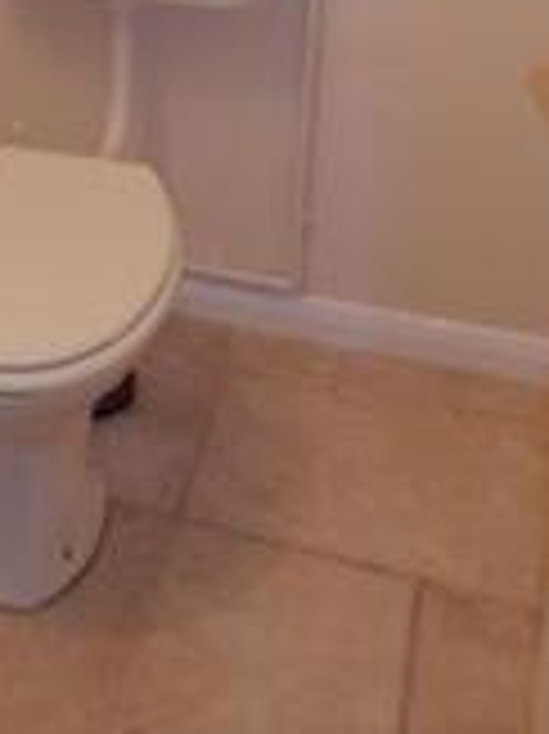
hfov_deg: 21.6
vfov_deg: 25.0
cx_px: 104
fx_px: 1419
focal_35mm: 67
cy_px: -227
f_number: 3
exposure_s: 1/30
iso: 400
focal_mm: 4.5
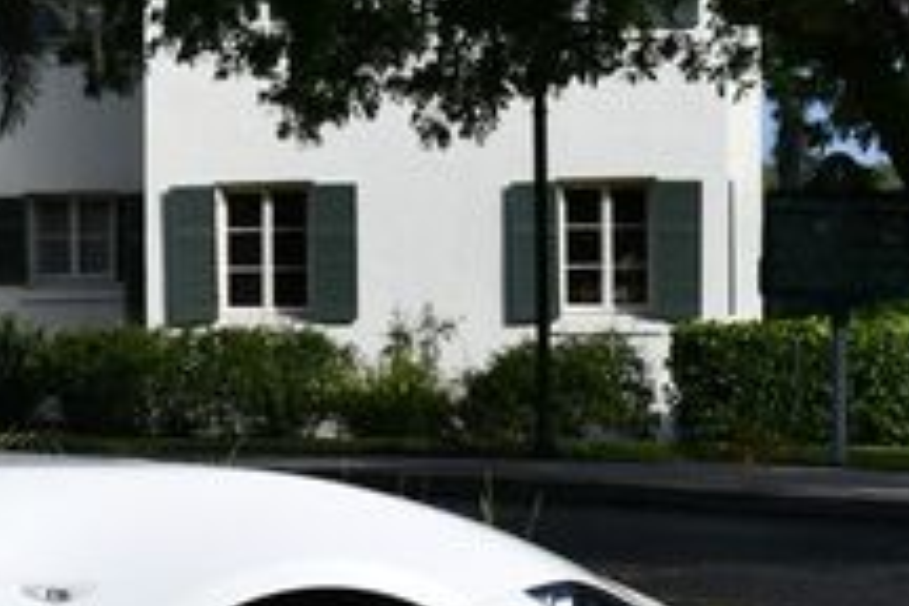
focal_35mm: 190
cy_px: 307
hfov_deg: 10.5
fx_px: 4797
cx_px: -370
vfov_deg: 7.2
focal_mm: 32
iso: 100
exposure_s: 1/250
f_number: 8
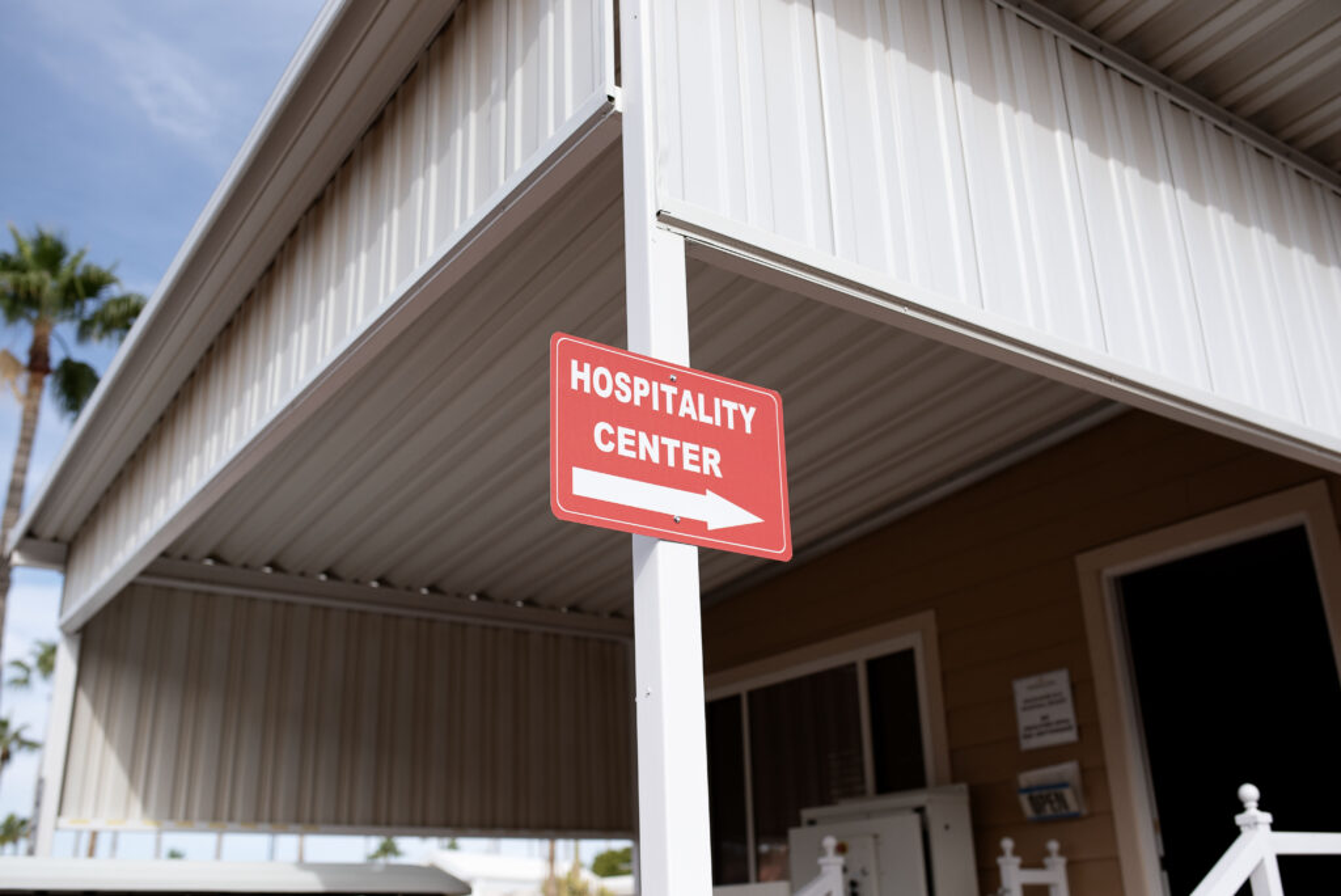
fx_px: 1304
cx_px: 670
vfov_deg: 37.9
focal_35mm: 35
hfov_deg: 54.4
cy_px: 448
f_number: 3.2
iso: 160
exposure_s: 1/2500
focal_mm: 35
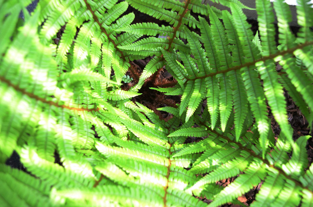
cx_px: 156
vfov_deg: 39.8
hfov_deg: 57.3
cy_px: 104
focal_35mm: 33
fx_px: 286
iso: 400
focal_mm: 22
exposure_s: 1/200
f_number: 4
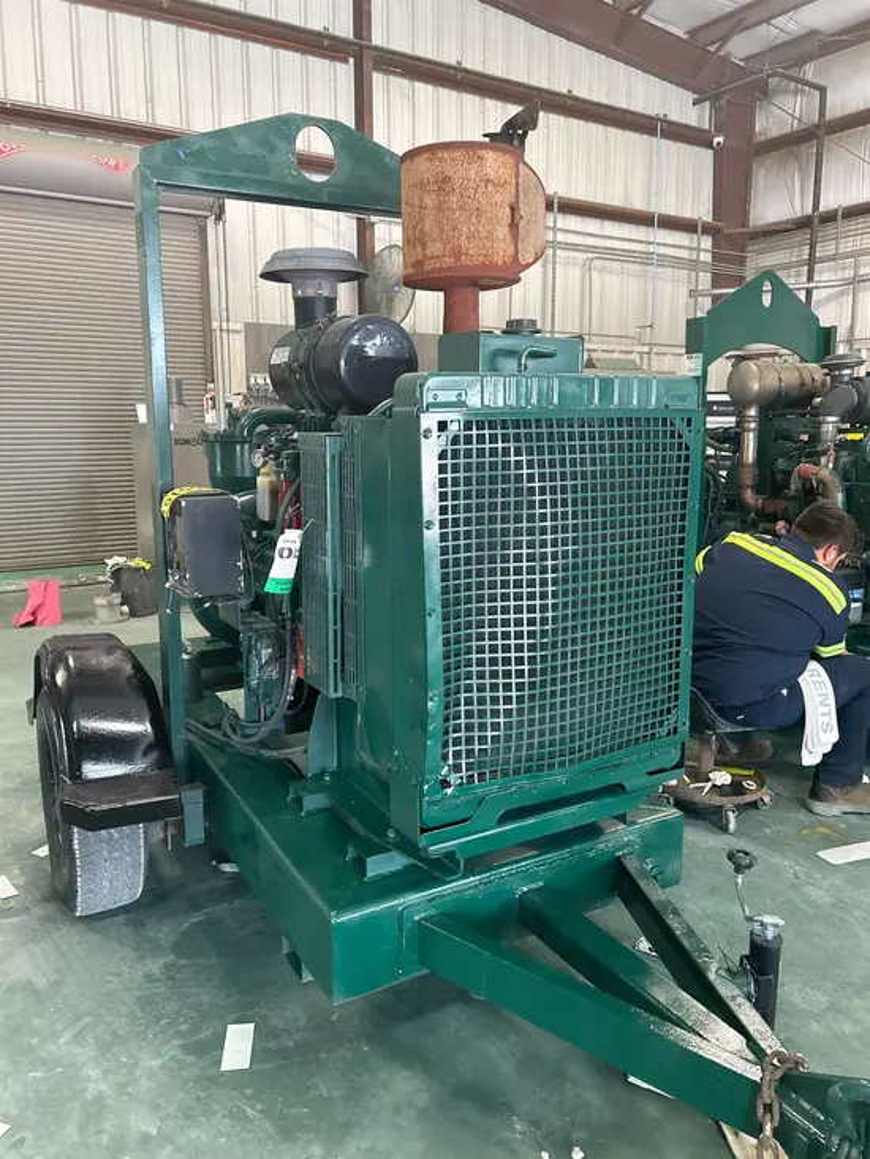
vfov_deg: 67.3
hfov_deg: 53.1
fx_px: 871
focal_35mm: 26
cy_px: 580
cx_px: 435
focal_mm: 5.7
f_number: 1.5
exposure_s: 1/96
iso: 125
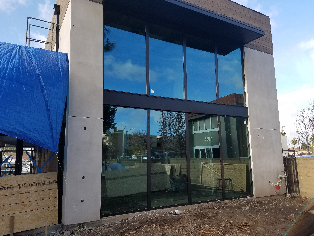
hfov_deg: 67.3
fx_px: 236
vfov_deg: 53.1
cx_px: 157
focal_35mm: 26
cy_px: 118
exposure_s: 1/756
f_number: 1.7
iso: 50
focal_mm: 4.2
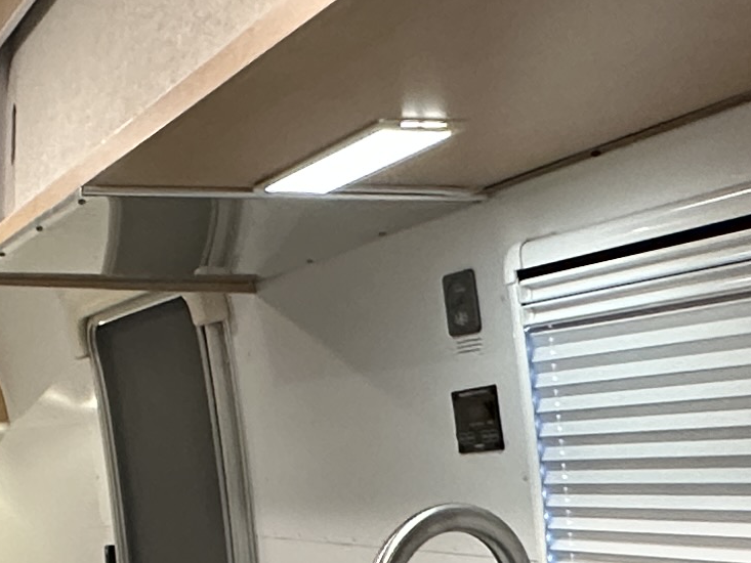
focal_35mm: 77
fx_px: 1671
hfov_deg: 22.9
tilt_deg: -5.8
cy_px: 651
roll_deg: -0.3
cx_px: -195
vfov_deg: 18.3
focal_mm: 2.22
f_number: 2.2
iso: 400
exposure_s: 1/60
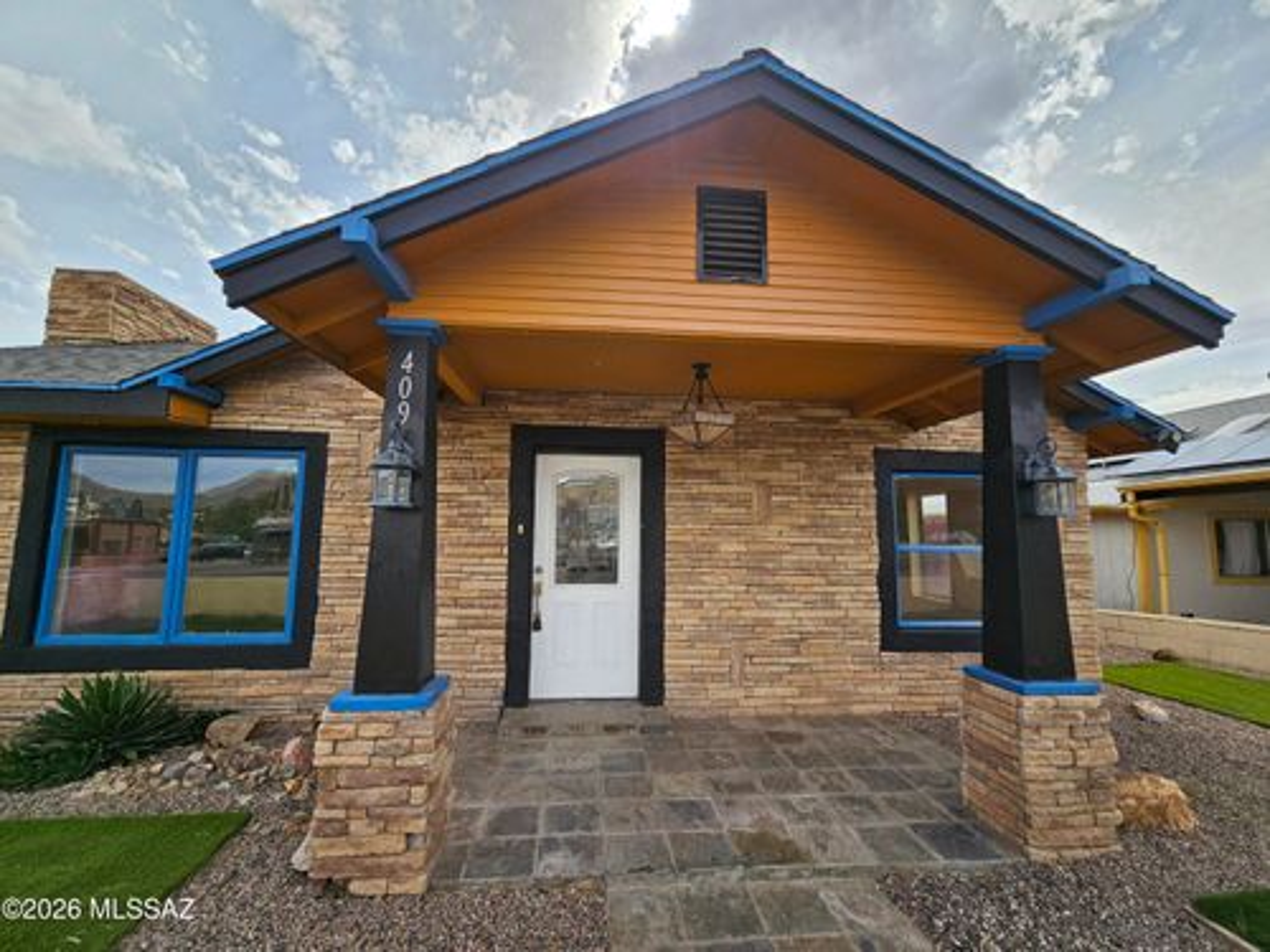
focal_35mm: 13
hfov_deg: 106.2
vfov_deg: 89.9
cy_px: 476
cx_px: 635
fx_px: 477
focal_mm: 2.2
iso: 50
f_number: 2.2
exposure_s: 1/1550
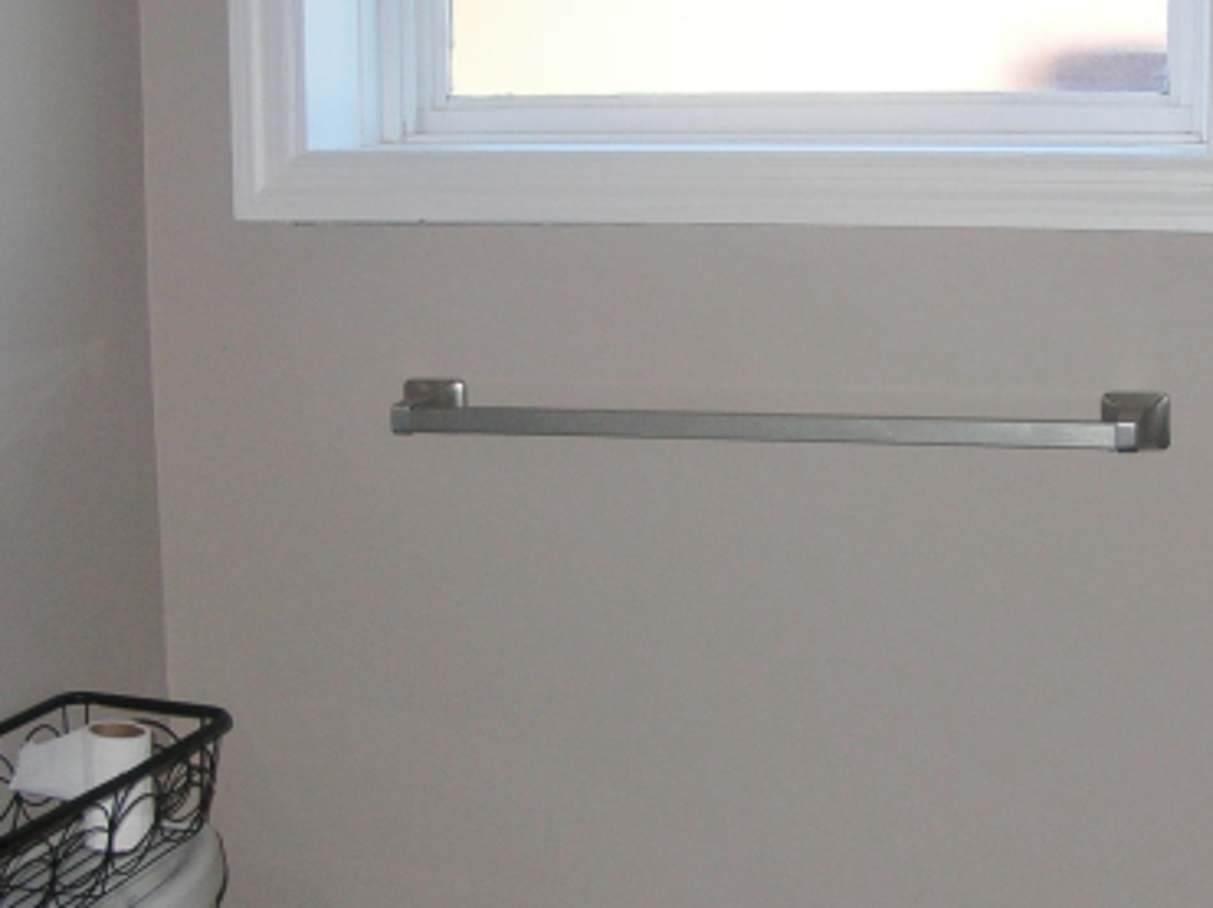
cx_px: 934
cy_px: 498
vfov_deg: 22.6
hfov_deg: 29.3
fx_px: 2276
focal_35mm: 65
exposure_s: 1/60.1
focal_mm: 6
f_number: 2.7
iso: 50
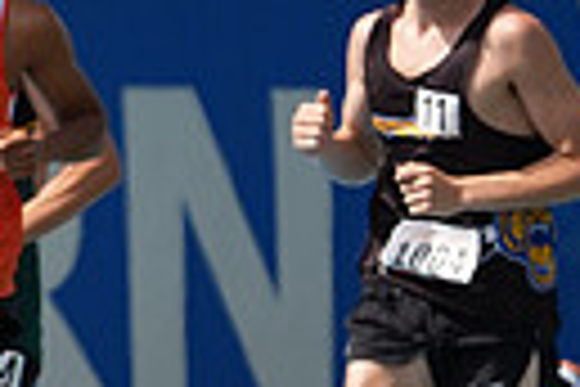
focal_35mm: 1915
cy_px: 290
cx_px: -710
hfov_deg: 1.1
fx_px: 30850
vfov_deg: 0.7
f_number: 6.3
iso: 500
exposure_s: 1/2000
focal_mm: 426
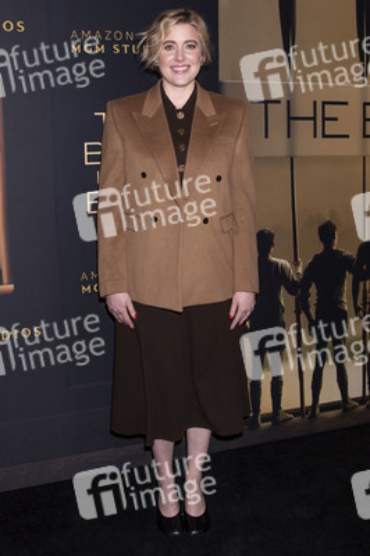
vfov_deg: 73.8
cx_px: 185
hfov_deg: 53.1
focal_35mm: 24
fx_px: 371
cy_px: 278
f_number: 6.3
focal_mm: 24
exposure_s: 1/200
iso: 400
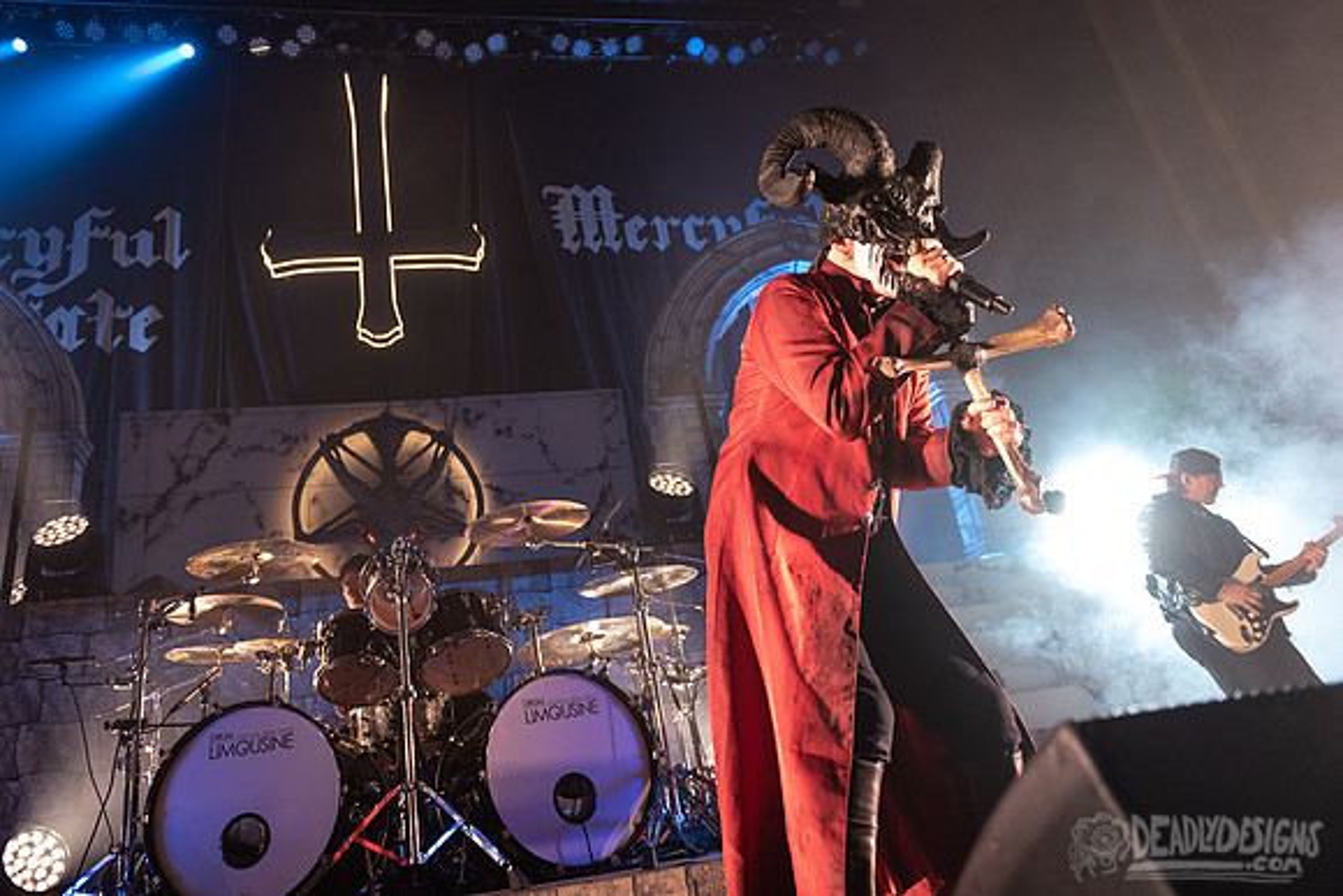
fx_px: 998
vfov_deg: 48.3
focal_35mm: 27
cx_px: 595
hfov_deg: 67.7
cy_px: 397
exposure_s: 1/320
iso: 2000
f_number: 3.2
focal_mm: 24
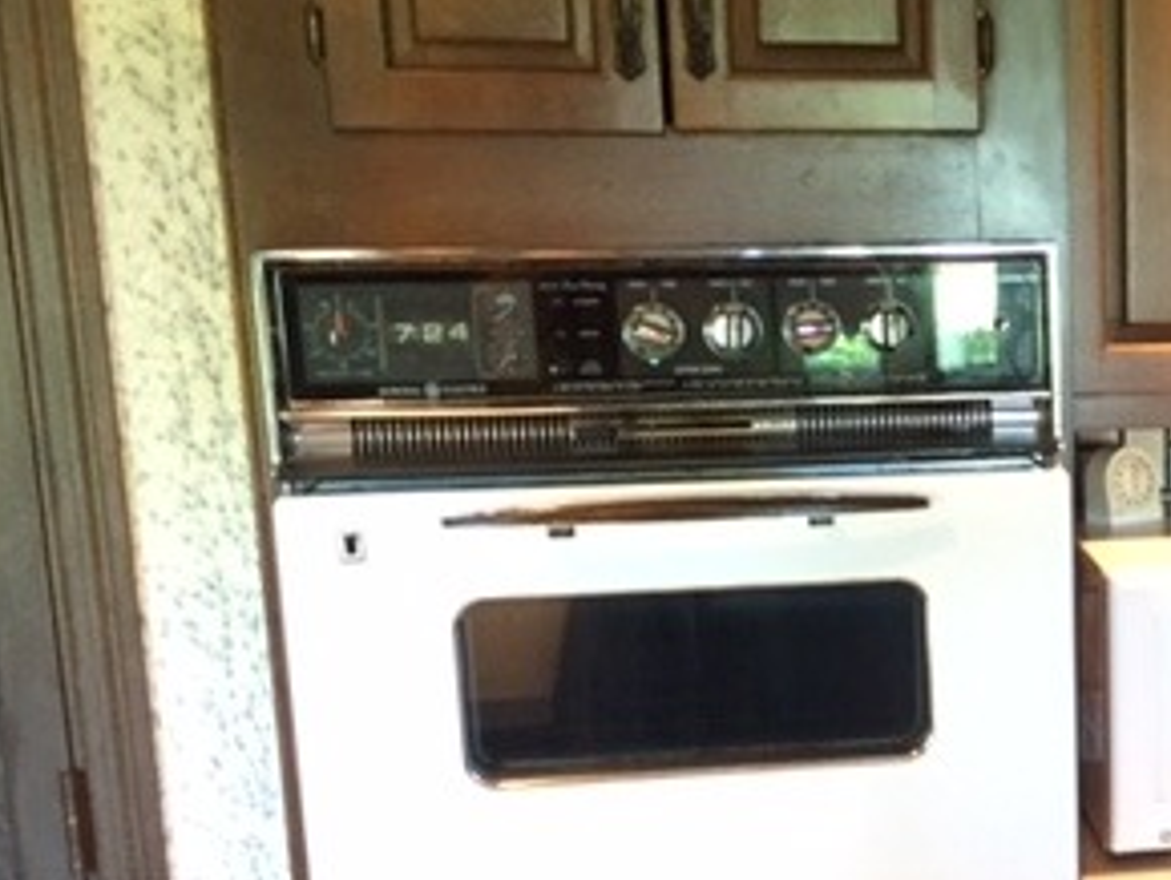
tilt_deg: -11.6
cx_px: 1244
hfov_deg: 27.9
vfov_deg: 22.8
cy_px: 638
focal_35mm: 64
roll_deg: +0.2
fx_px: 2167
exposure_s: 1/20
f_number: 2.2
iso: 250
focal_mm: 4.15
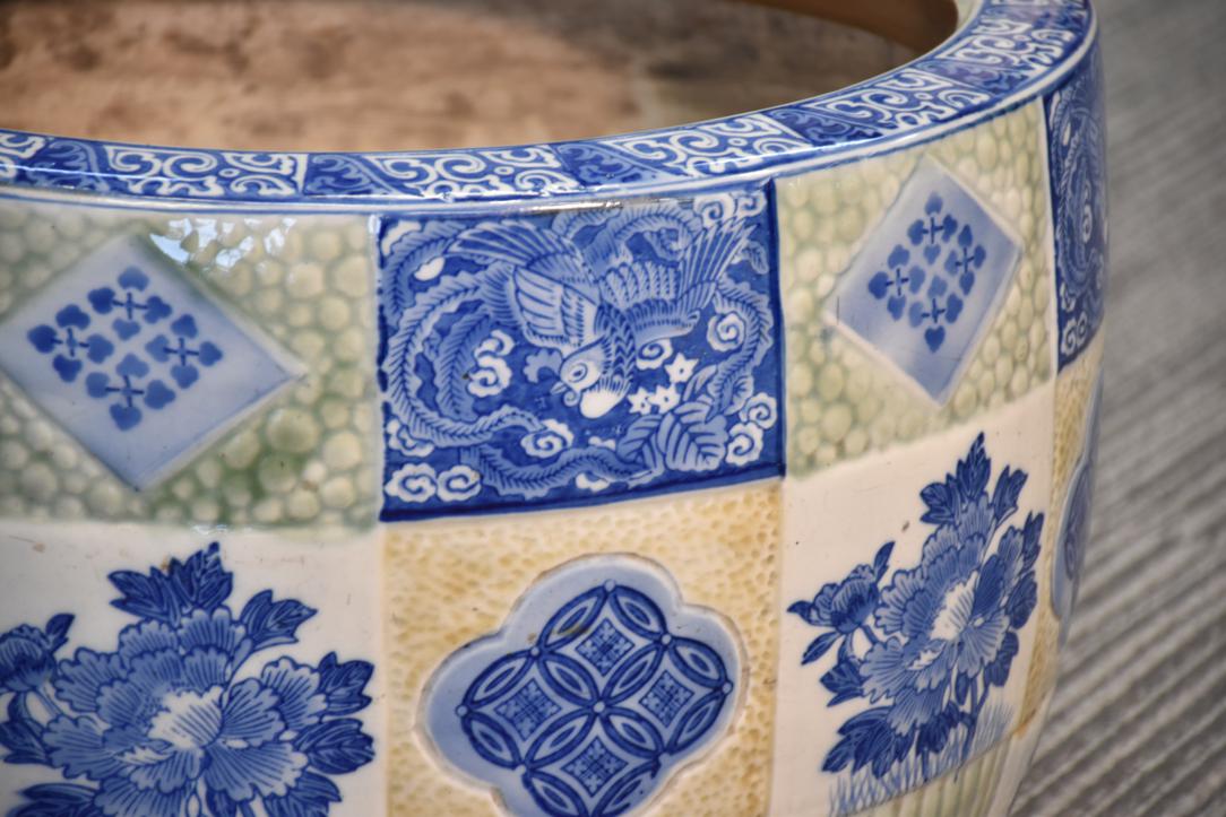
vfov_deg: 6.5
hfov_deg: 9.8
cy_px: 408
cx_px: 613
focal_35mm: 210
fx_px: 7152
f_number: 5.6
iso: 400
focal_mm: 140
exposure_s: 1/25
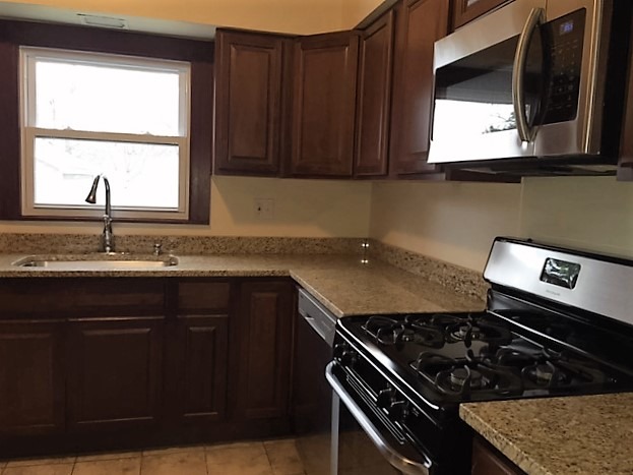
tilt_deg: -5.2
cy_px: 238
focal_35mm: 29
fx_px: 530
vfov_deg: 48.2
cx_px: 316
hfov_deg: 61.7
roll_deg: -0.8
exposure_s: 1/30
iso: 50
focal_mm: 4.15
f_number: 2.2
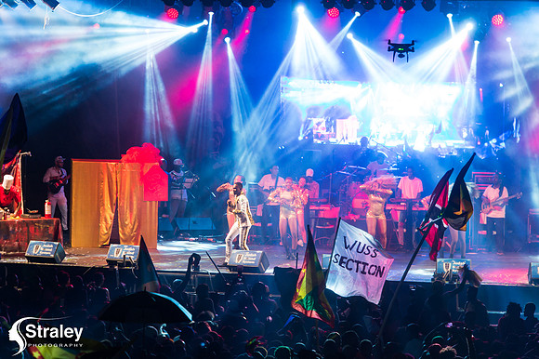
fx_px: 2693
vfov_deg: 7.6
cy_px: 180
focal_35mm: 180
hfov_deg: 11.4
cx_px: 270
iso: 3200
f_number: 5.6
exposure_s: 1/200
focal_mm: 180
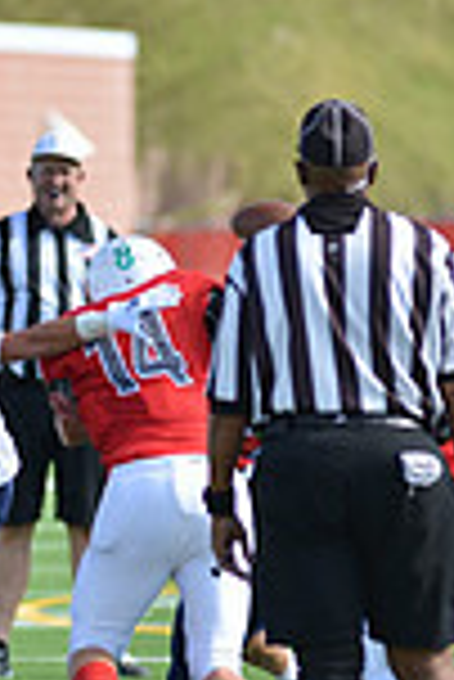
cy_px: 529
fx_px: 14494
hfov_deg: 1.8
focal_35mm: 768
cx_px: -36
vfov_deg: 2.7
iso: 180
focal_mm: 200
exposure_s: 1/1600
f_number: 2.8
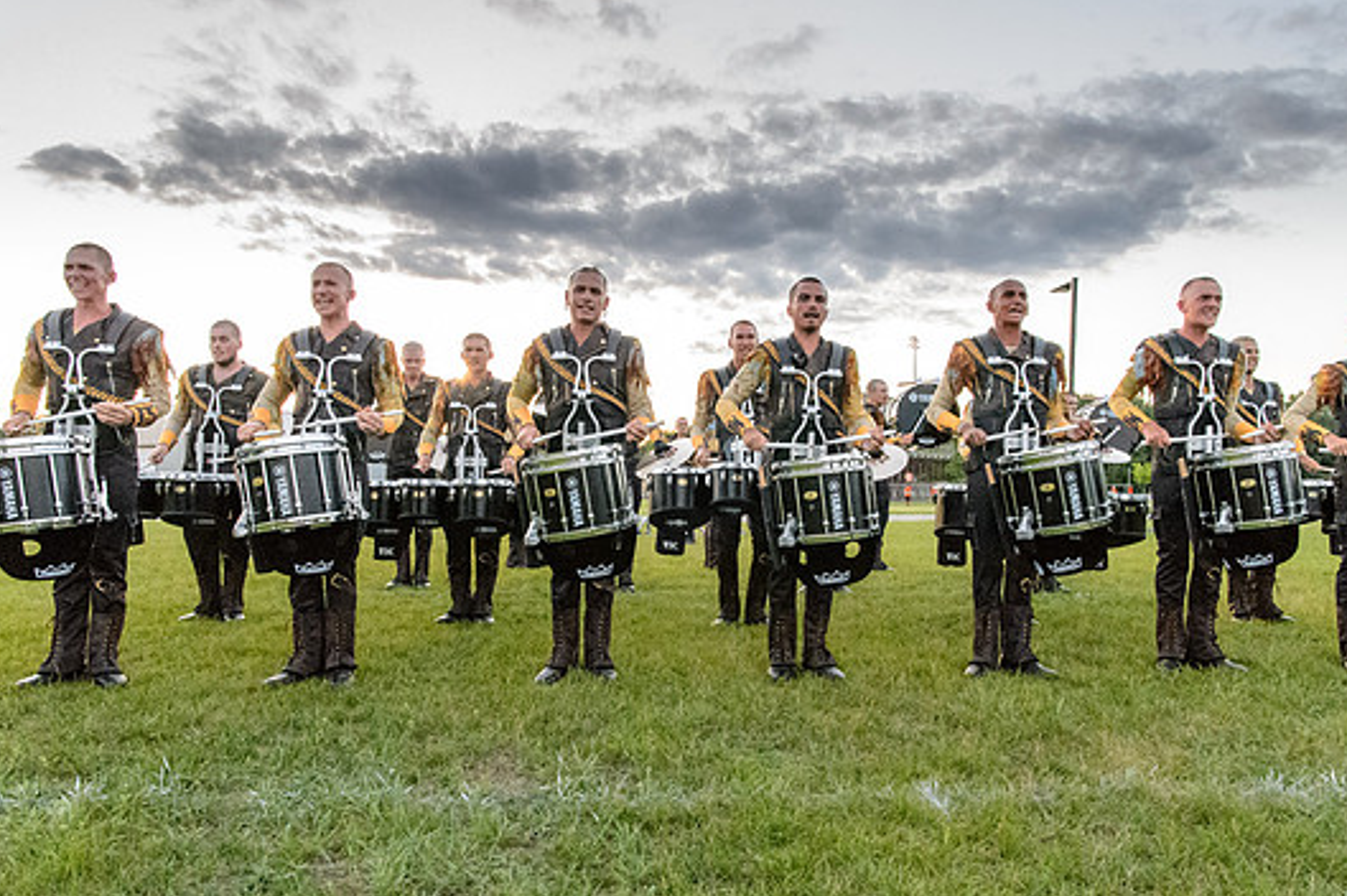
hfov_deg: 67.4
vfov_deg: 47.8
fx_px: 1010
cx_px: 705
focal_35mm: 27
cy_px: 478
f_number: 10
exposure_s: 1/160
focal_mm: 24
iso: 10000
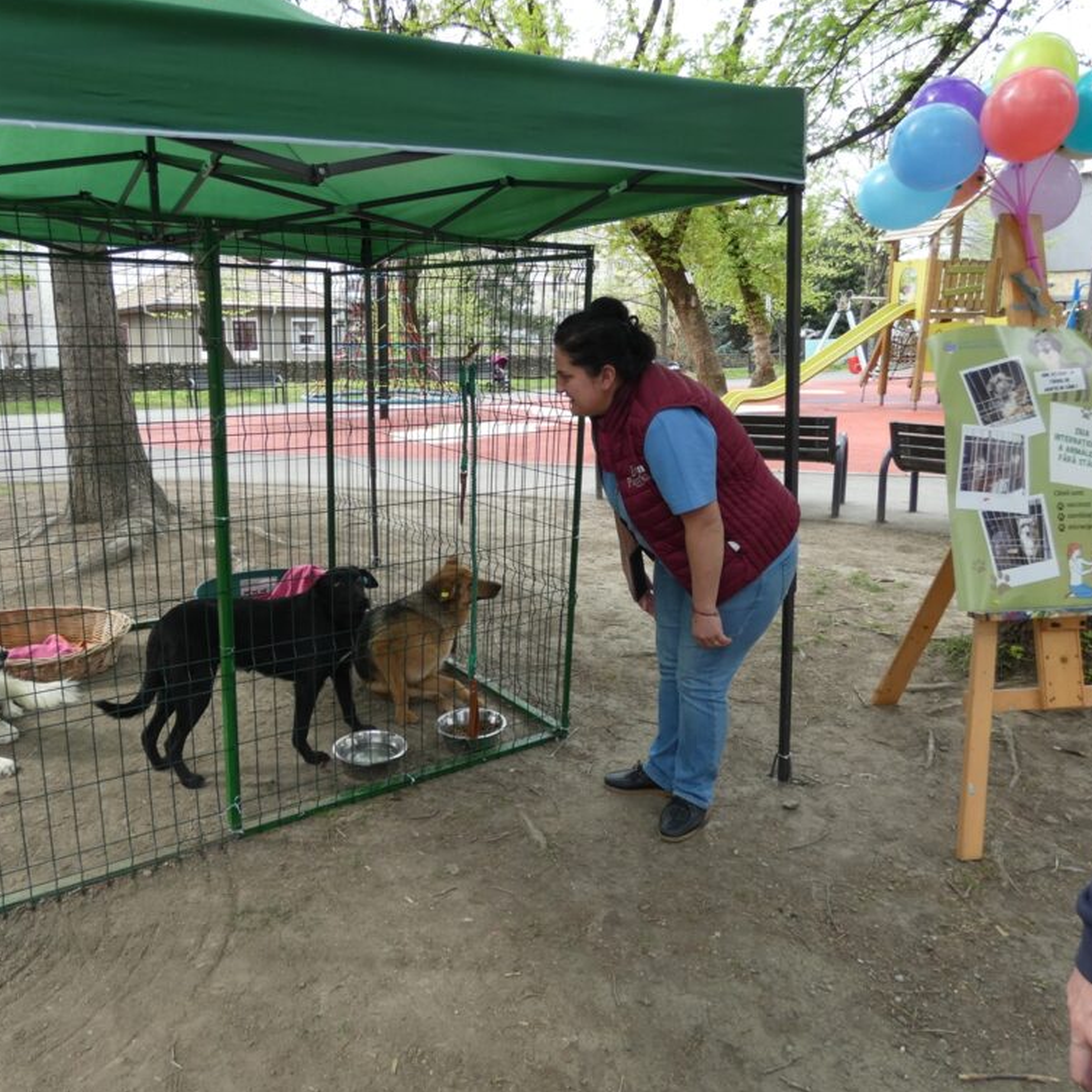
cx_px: 476
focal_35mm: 24
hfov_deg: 64.8
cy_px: 542
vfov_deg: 65.0
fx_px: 857
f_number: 2.8
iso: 80
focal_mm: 3.6
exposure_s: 1/160
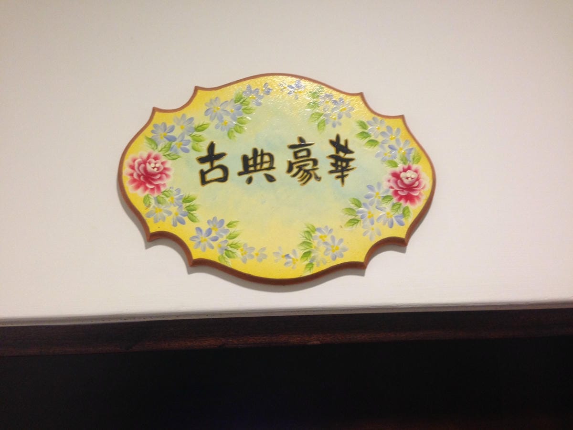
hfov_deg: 55.4
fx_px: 546
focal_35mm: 33
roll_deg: -1.2
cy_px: 215
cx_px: 286
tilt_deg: +10.3
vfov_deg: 42.9
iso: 125
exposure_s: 1/20
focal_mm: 4.12
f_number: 2.4
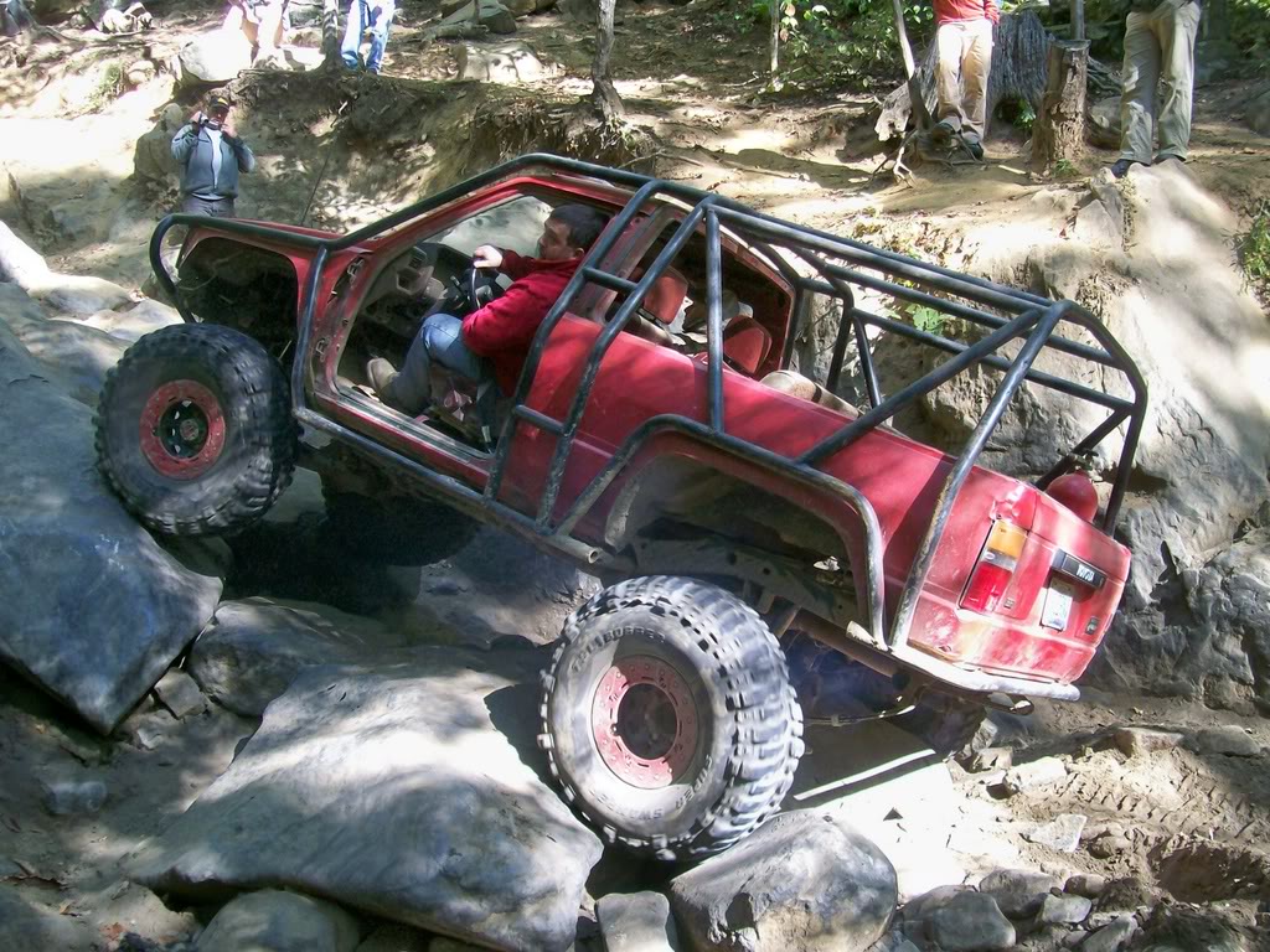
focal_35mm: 36
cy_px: 476
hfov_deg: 51.4
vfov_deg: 39.7
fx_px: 1321
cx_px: 635
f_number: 2.7
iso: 80
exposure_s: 1/73.1
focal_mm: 6
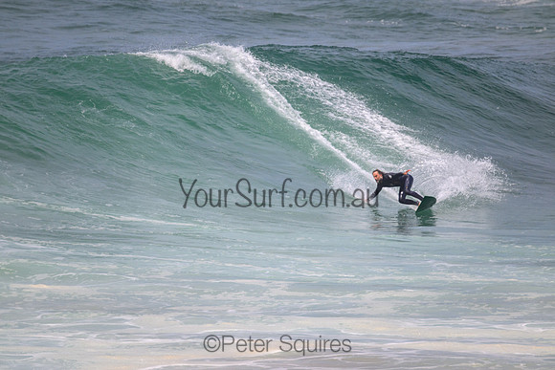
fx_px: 12336
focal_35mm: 800
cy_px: 185
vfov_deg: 1.7
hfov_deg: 2.6
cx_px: 278
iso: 720
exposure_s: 1/2000
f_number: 11
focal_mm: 800
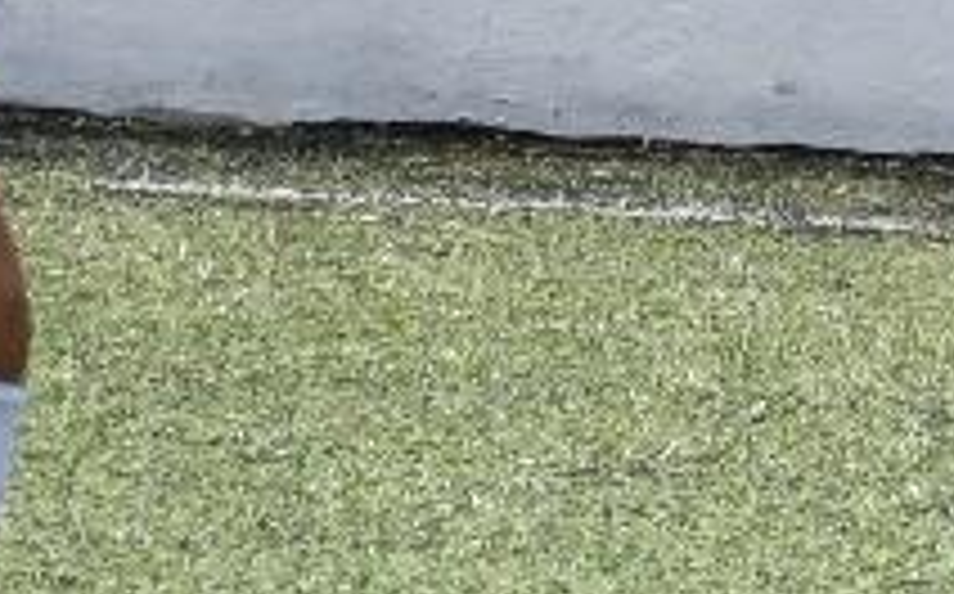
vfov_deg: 1.7
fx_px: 20050
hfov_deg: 2.7
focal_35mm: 772
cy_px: -333
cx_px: 2930
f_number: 5.6
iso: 500
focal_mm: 66
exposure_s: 1/1600
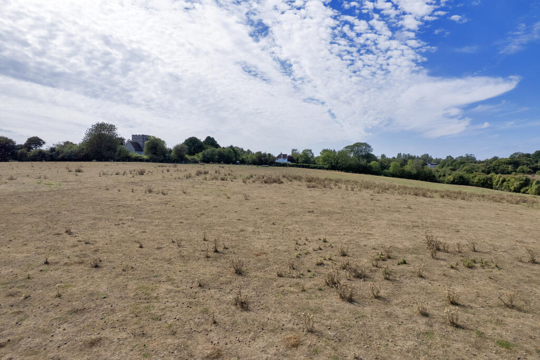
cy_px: 180
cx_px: 270
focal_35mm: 22
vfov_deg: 57.2
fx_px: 330
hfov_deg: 78.6
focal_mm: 8.38
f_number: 2.8
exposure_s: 1/4000
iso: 130
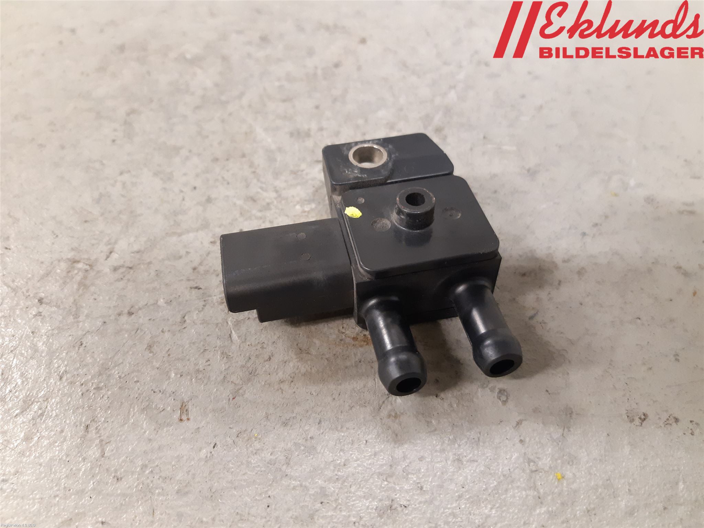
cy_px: 264
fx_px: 529
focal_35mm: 26
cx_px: 352
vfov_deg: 53.1
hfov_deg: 67.3
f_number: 1.7
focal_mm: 3.93
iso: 250
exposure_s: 1/33
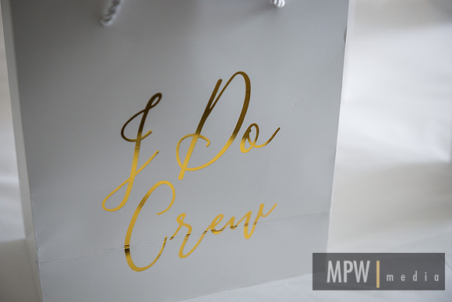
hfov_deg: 33.4
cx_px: 226
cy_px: 151
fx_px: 753
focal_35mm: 60
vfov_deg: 22.6
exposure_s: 1/125
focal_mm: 40.1
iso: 320
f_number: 2.8
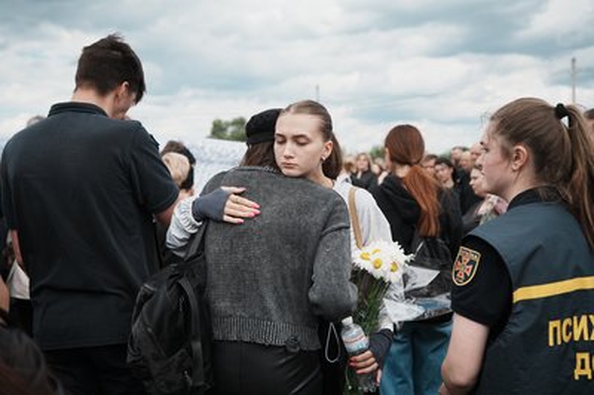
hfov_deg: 54.5
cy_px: 198
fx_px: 577
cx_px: 297
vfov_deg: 37.8
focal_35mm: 35
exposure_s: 1/2000
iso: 100
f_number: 2.8
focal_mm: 35
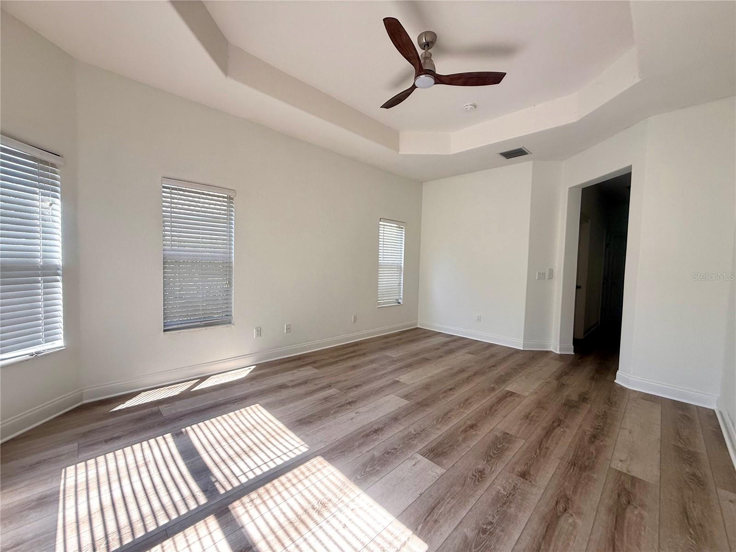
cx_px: 368
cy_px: 276
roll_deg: -1.8
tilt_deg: -2.7
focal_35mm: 14
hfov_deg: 102.1
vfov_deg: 85.7
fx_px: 298
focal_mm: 2.22
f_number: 2.2
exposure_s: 1/158
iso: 50
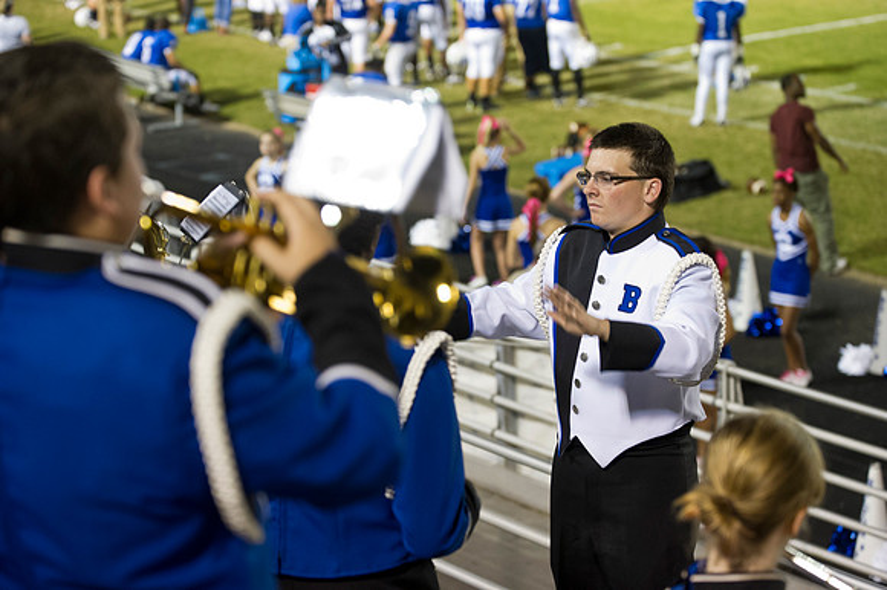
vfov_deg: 12.2
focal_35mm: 112
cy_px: 295
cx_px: 444
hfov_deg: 18.3
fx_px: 2758
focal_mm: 112
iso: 4000
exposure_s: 1/80
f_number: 4
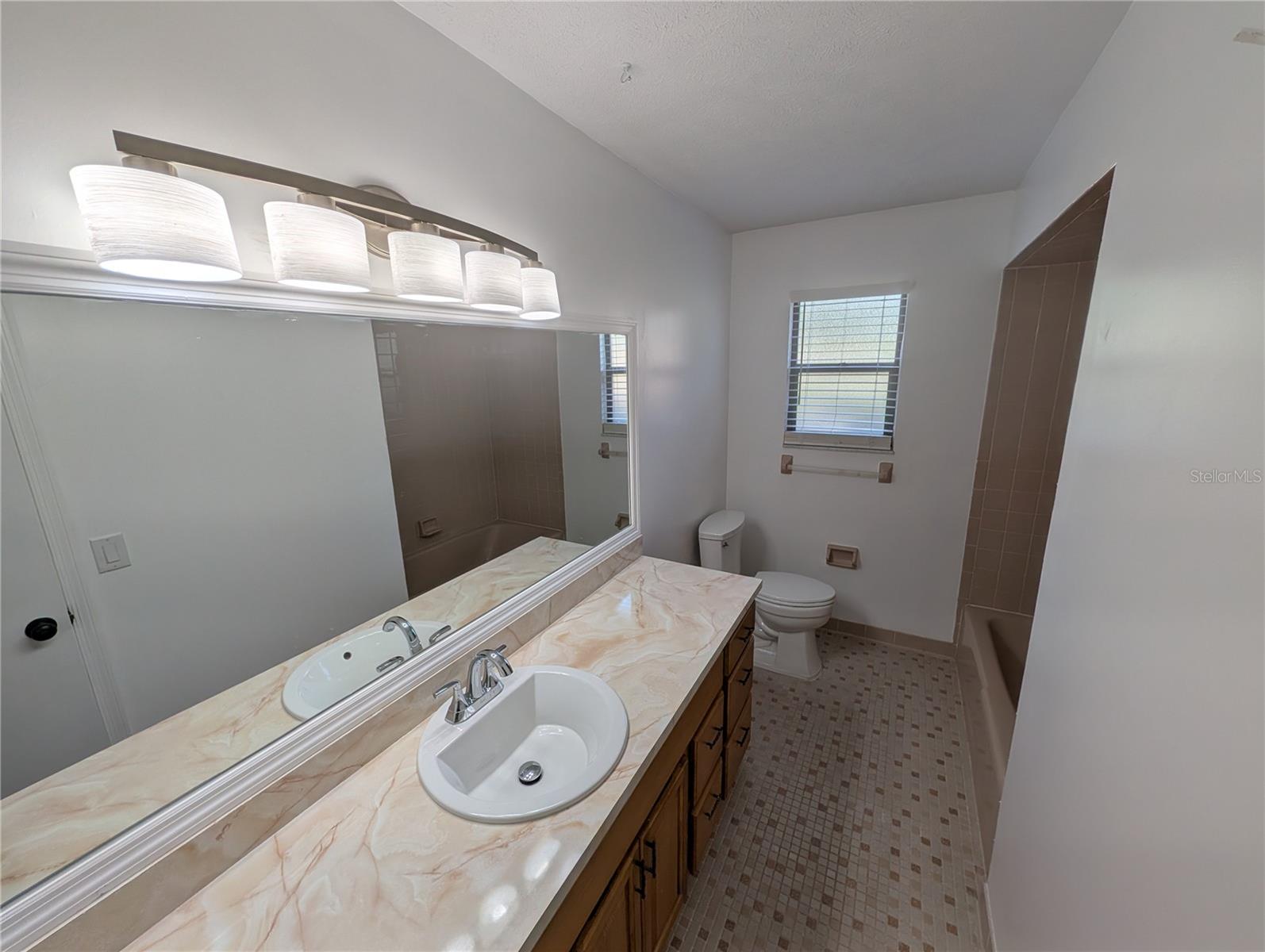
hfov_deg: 110.5
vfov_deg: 94.6
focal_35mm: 12
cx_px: 632
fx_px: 439
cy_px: 476
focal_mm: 2.02
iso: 46
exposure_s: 1/393
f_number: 1.7
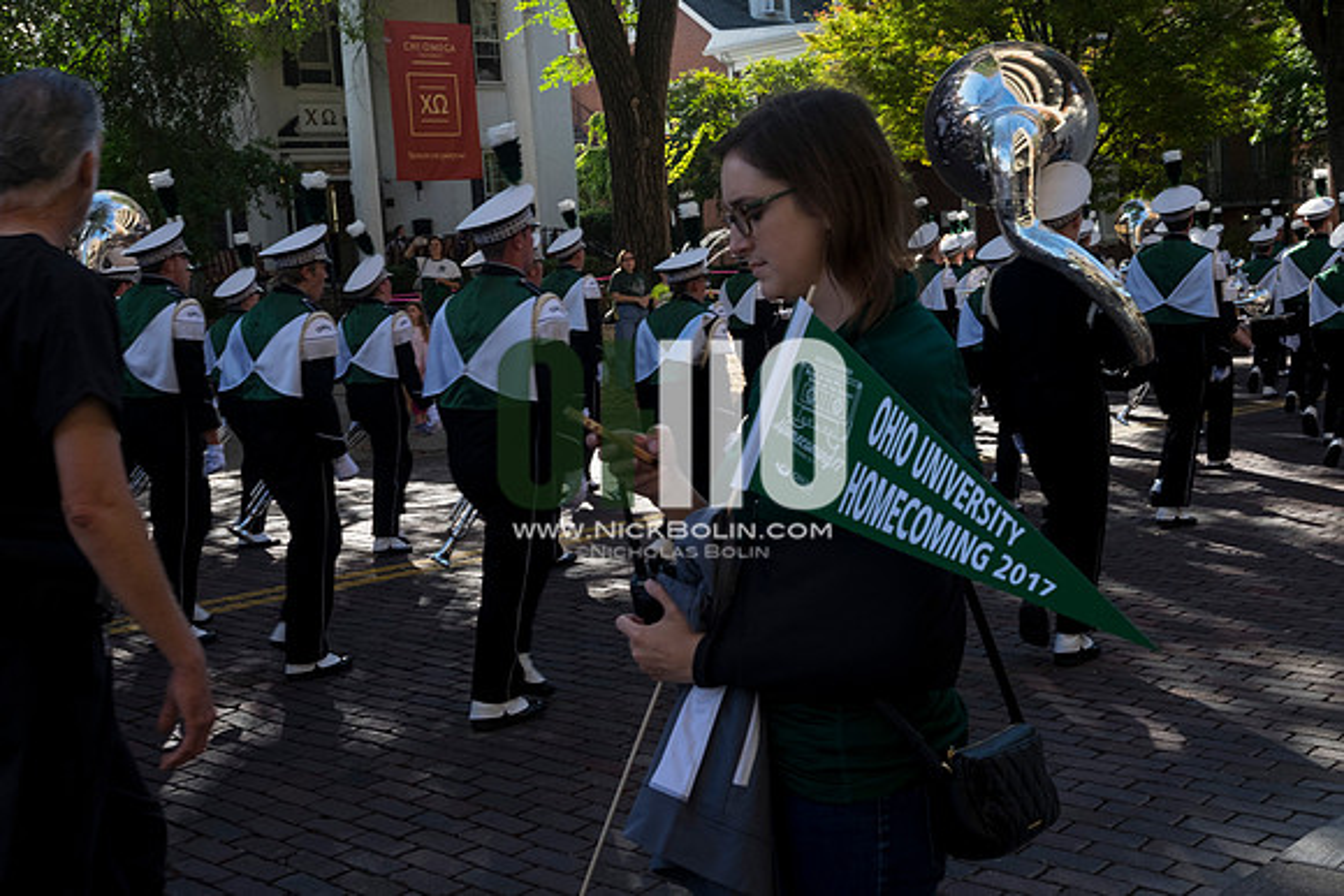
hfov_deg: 47.4
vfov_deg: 32.6
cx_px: 672
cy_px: 448
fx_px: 1531
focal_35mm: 41
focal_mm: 27
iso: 400
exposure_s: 1/200
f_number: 10
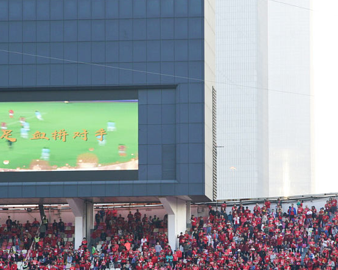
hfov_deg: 9.1
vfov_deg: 7.3
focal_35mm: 213
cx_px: 188
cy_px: 168
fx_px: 2131
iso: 250
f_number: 11
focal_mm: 105
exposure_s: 1/40
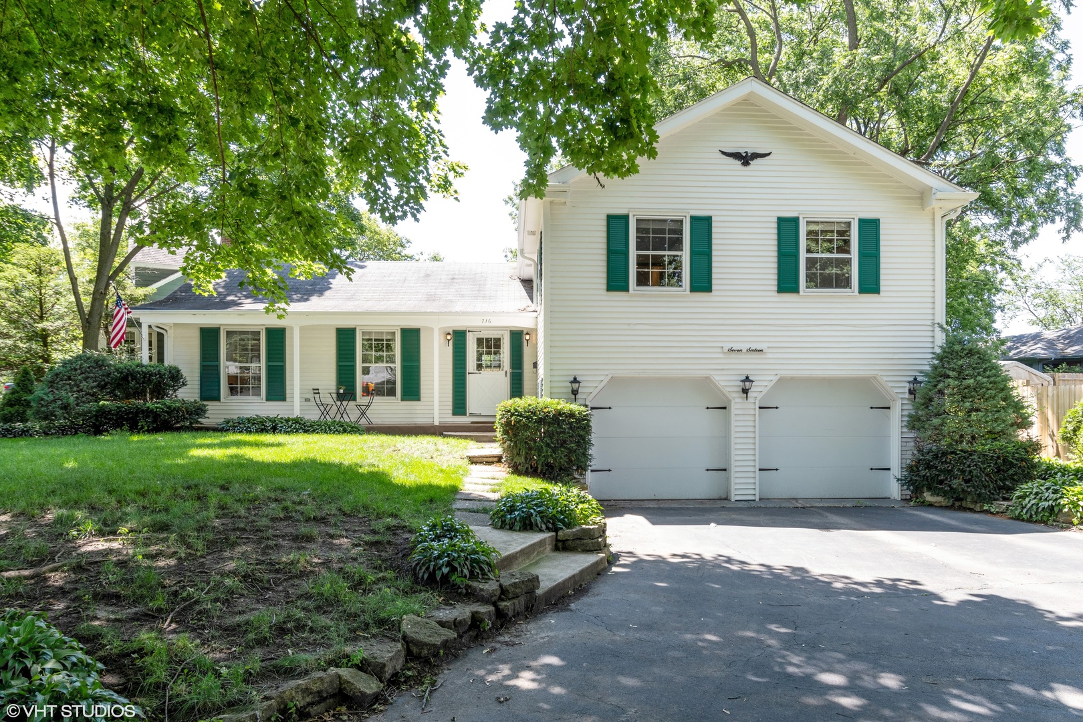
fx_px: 677
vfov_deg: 56.1
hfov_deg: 77.3
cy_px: 361
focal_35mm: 22
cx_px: 542
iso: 320
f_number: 8
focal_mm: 15
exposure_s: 1/80
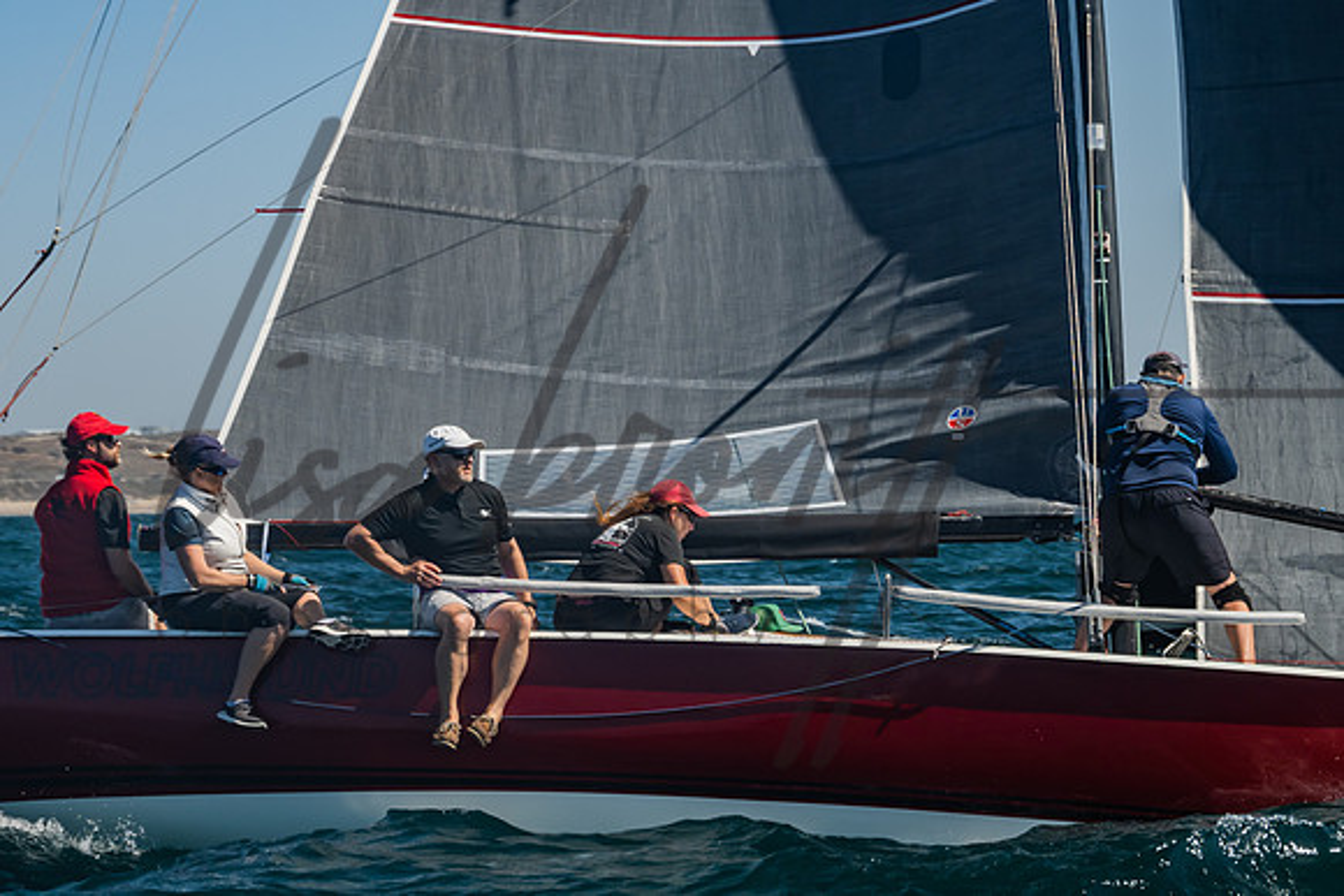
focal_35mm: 152
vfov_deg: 9.0
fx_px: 5687
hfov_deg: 13.5
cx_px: 736
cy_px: 249
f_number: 6.3
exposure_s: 1/640
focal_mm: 86
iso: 160
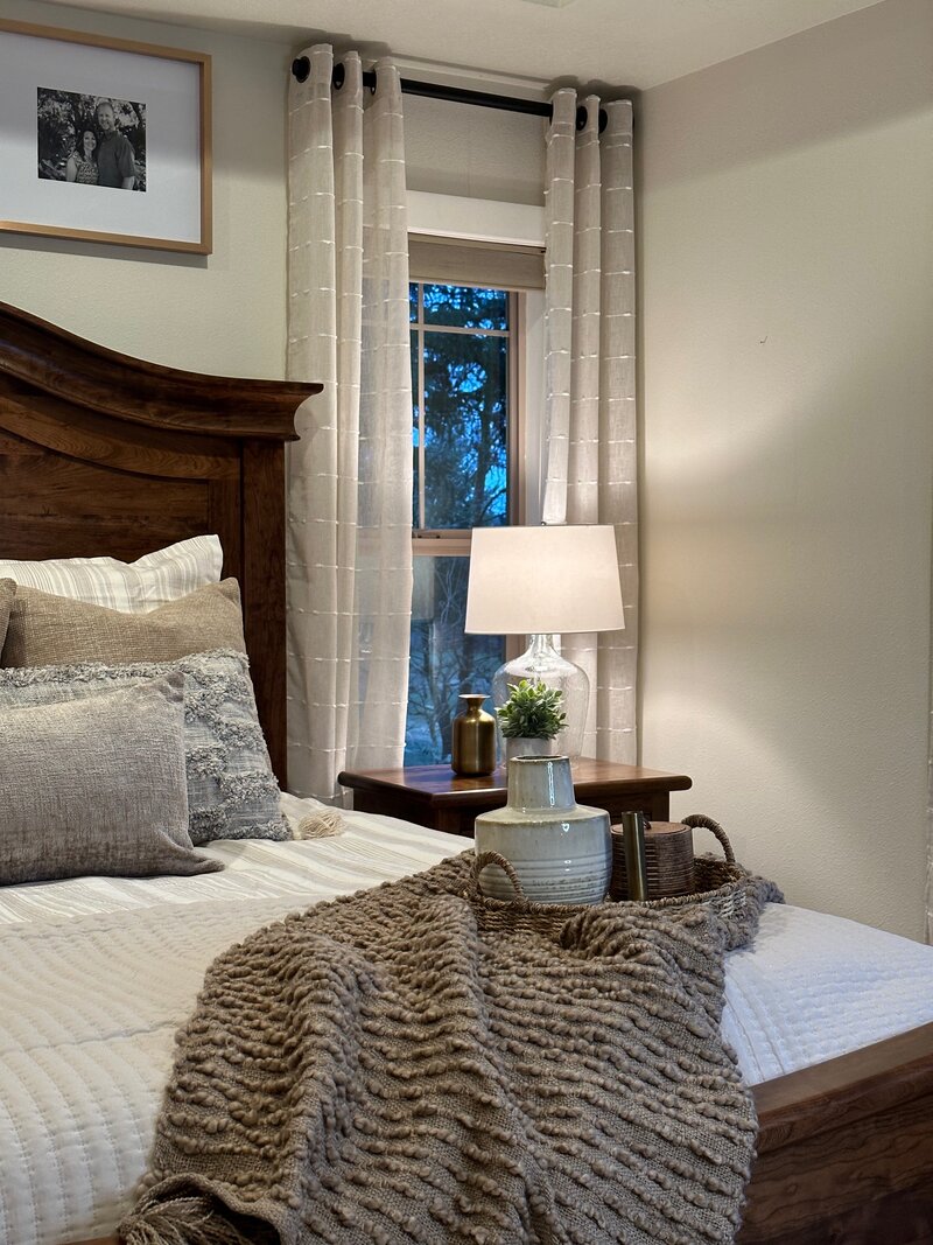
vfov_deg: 39.7
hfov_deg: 30.3
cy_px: 622
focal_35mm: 48
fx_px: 1725
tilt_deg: -2.4
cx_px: 466
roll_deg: +0.5
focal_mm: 6.86
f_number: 1.78
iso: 125
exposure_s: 1/60
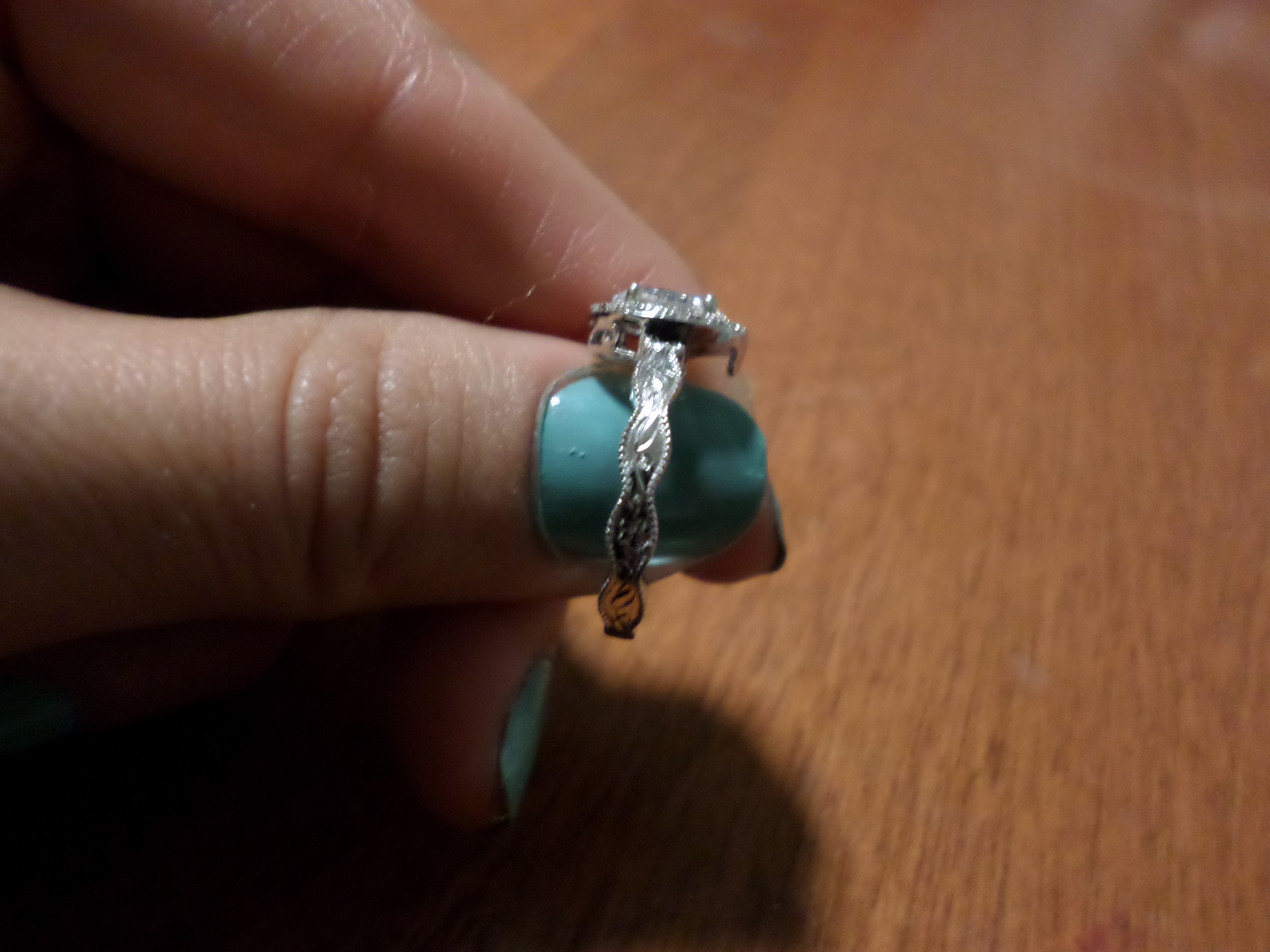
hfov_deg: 65.3
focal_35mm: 27
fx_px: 991
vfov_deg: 51.4
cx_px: 635
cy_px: 476
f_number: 2.6
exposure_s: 1/8
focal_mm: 4.9
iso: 400
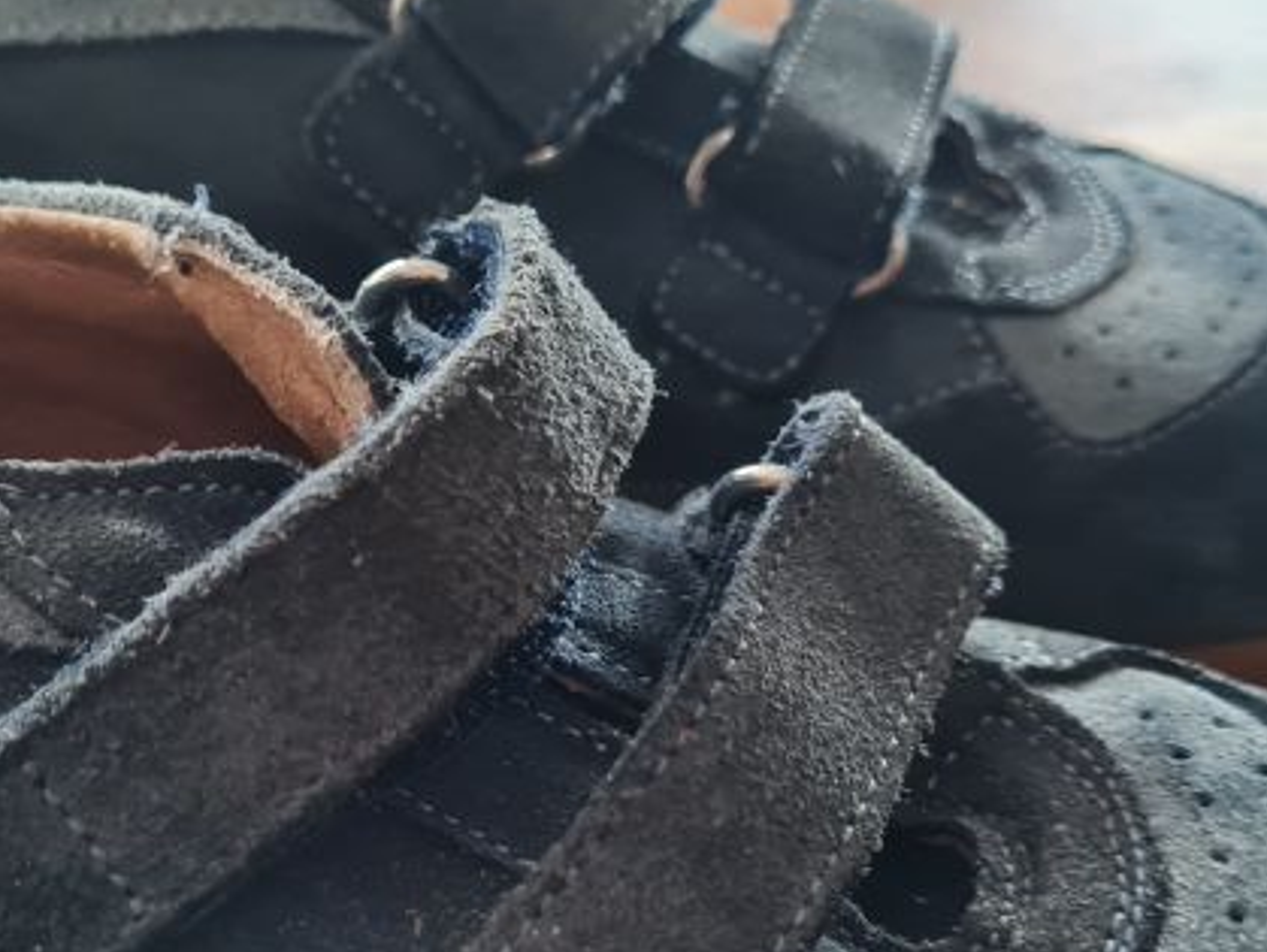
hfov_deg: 31.0
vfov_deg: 23.5
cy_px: 665
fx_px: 2271
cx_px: 481
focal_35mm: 62
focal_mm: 5.4
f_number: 1.8
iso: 250
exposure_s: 1/40
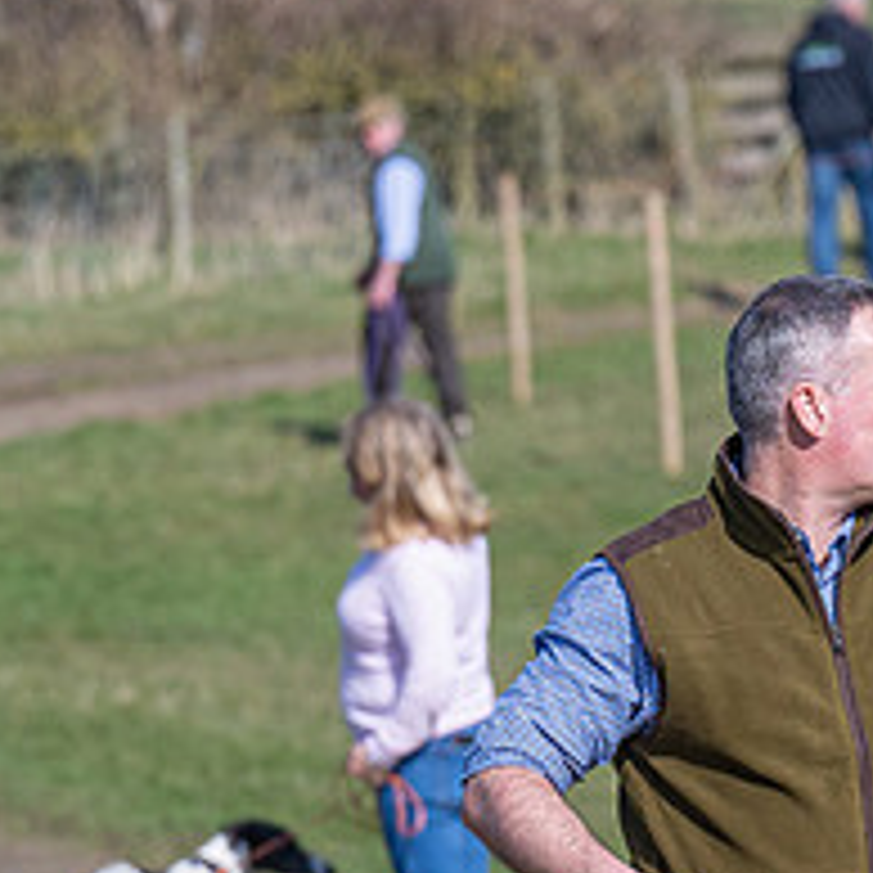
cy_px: 752
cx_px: 1578
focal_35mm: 723
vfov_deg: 2.4
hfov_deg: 2.4
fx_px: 20629
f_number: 5
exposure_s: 1/1600
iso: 200
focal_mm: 150
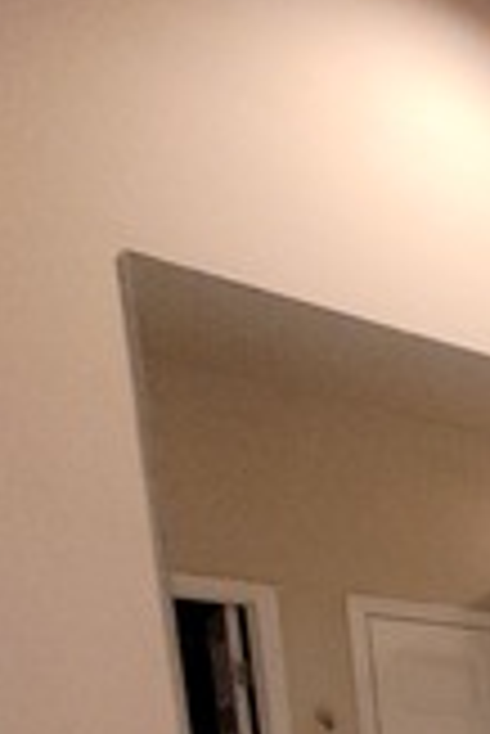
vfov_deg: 28.8
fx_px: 1080
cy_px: 1009
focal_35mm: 53
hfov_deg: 15.4
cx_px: 1146
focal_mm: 1.74
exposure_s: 1/60
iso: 250
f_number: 2.2
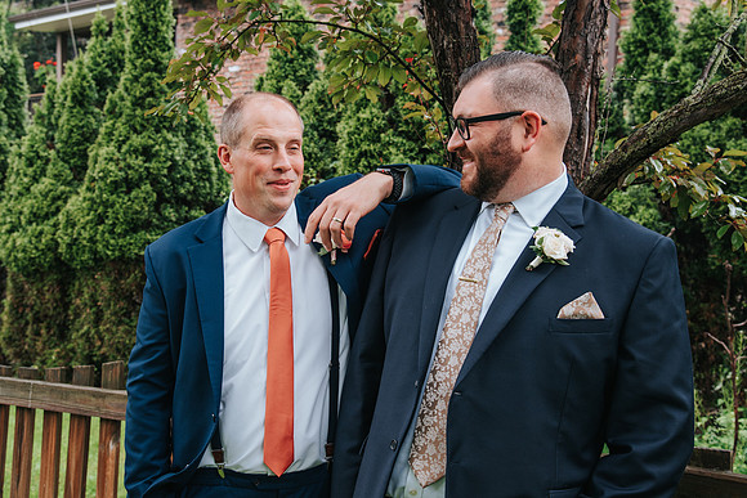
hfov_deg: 38.2
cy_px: 221
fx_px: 1078
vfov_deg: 26.0
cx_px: 331
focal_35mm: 52
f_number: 5.6
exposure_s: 1/125
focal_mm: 46
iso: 400
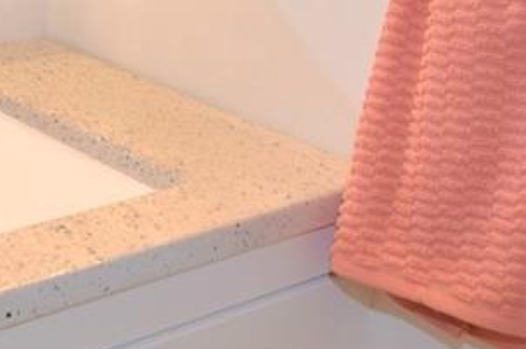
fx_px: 1153
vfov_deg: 16.3
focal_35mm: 79
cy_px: -104
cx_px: -220
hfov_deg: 22.1
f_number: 4.5
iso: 400
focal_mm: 10
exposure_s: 1/60.2
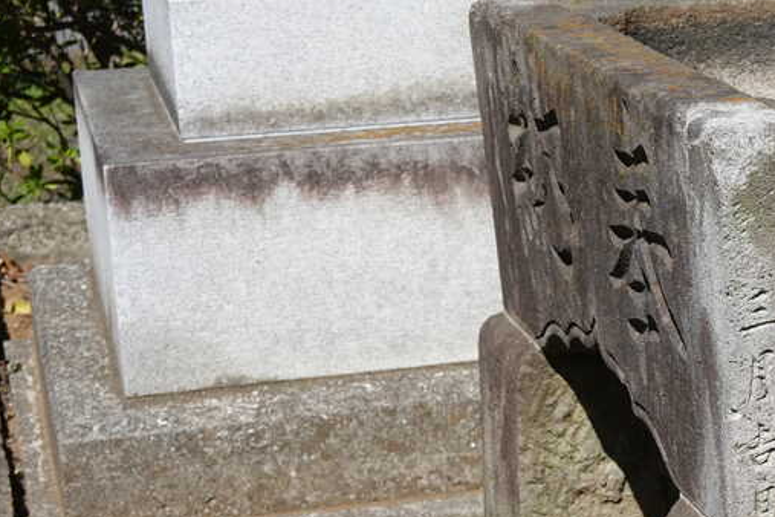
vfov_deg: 12.3
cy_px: 388
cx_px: 741
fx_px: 2389
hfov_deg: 18.0
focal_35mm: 111
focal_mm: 20.26
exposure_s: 1/1000
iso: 125
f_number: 4
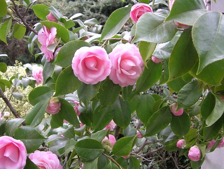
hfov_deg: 45.8
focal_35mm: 41
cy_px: 93
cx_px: 115
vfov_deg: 35.1
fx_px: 265
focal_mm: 5.4
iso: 50
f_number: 2.8
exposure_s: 1/51.6
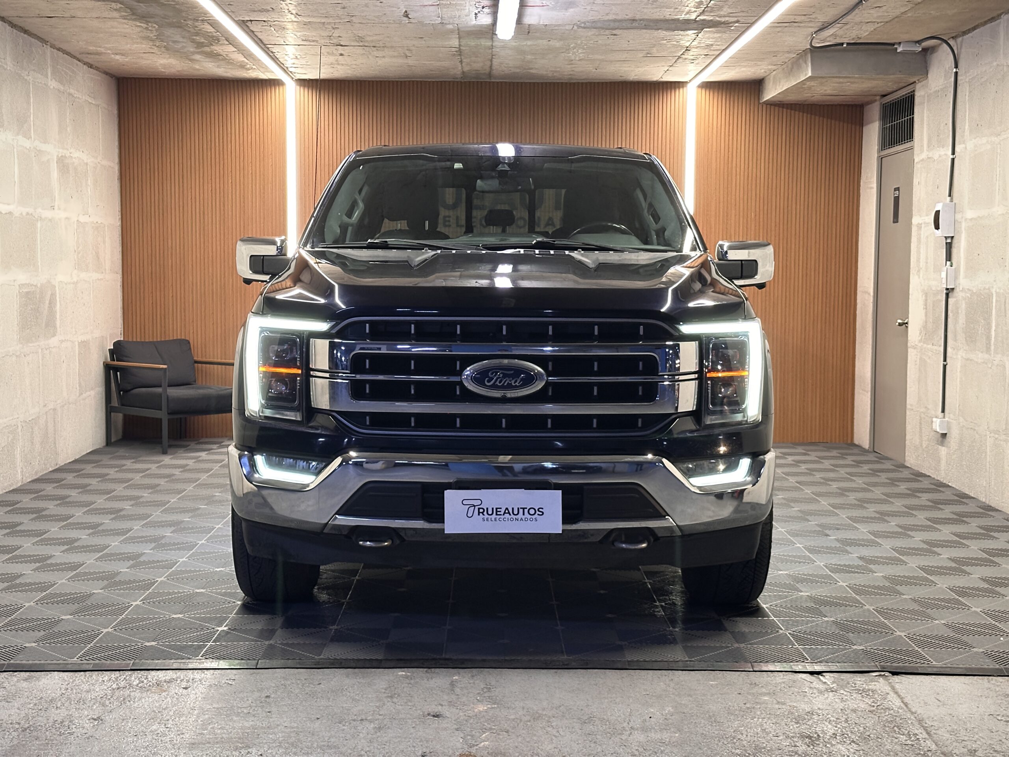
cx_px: 504
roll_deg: -0.5
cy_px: 378
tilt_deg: -3.9
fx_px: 1399
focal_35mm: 48
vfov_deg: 30.3
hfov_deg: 39.7
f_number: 1.78
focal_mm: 6.86
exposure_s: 1/33
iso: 500
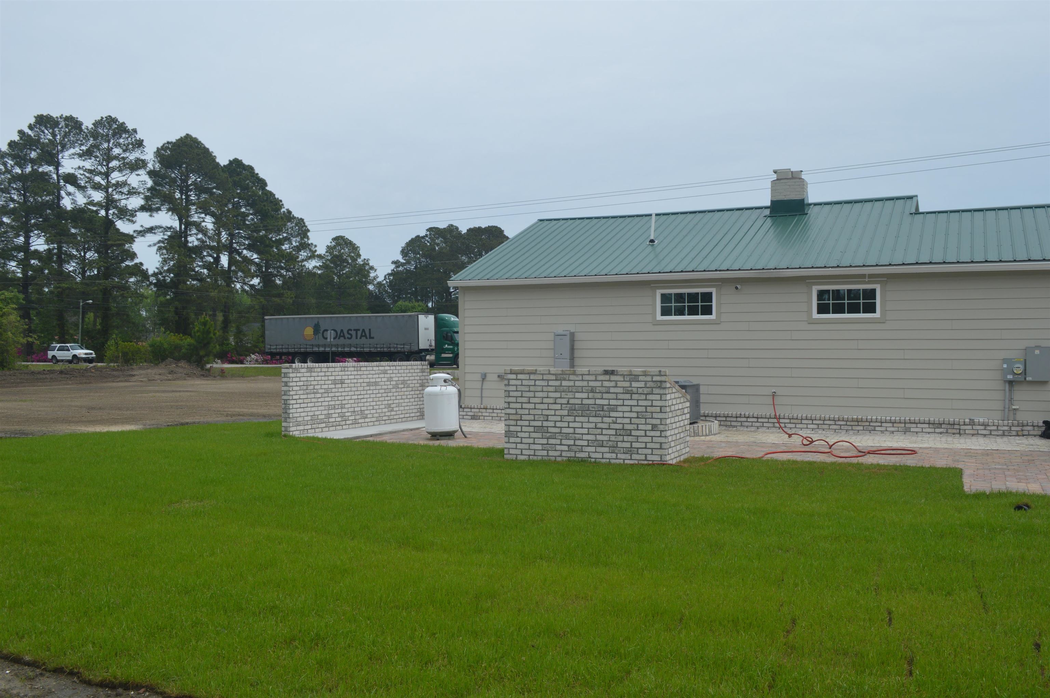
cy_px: 349
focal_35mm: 30
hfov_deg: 62.0
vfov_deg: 43.5
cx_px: 525
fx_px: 874
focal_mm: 20
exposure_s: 1/250
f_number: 8
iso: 100
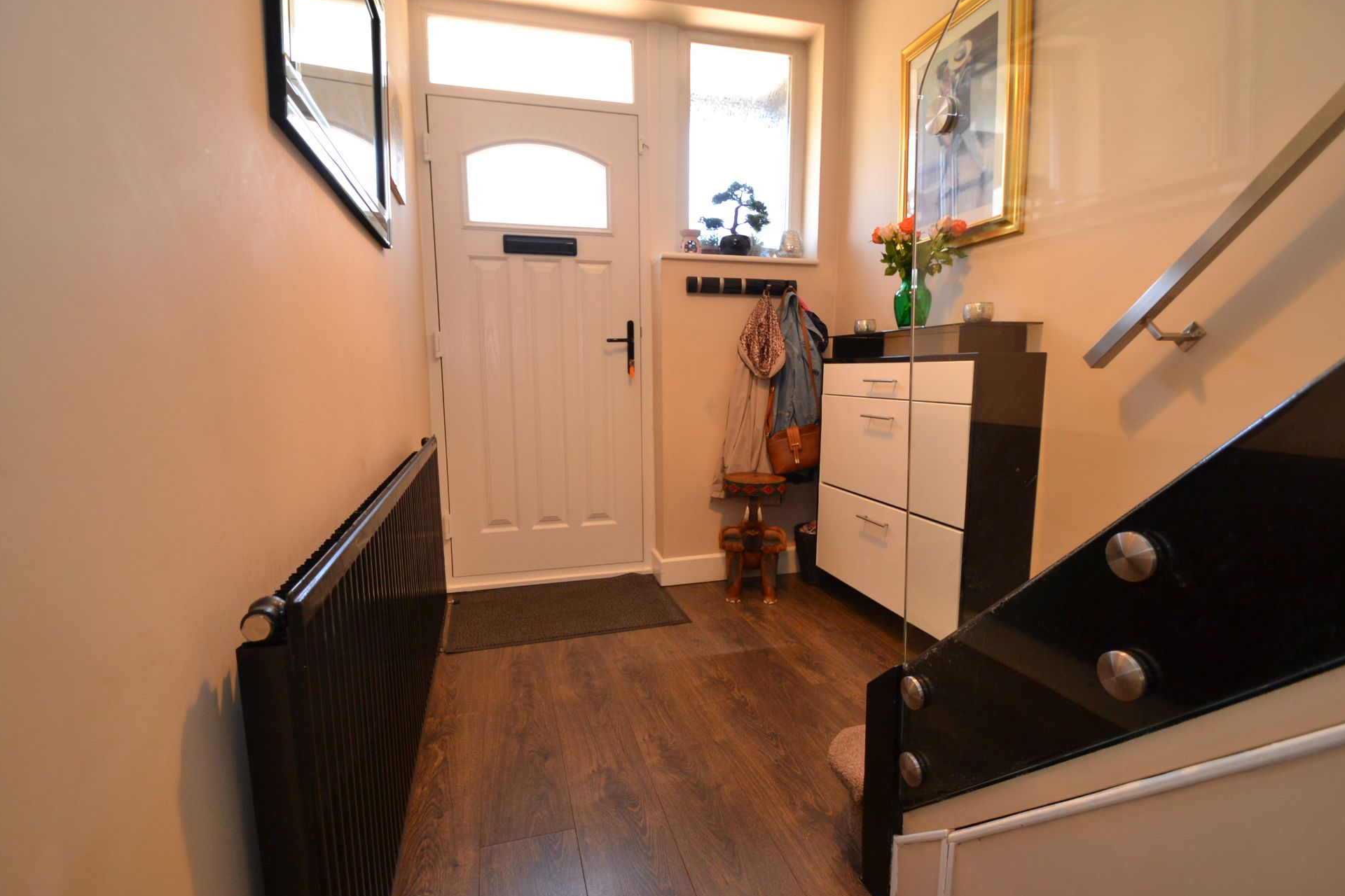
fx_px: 598
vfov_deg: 73.7
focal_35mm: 16
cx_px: 680
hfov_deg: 96.7
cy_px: 449
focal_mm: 10
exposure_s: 1/60
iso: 720
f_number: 3.5
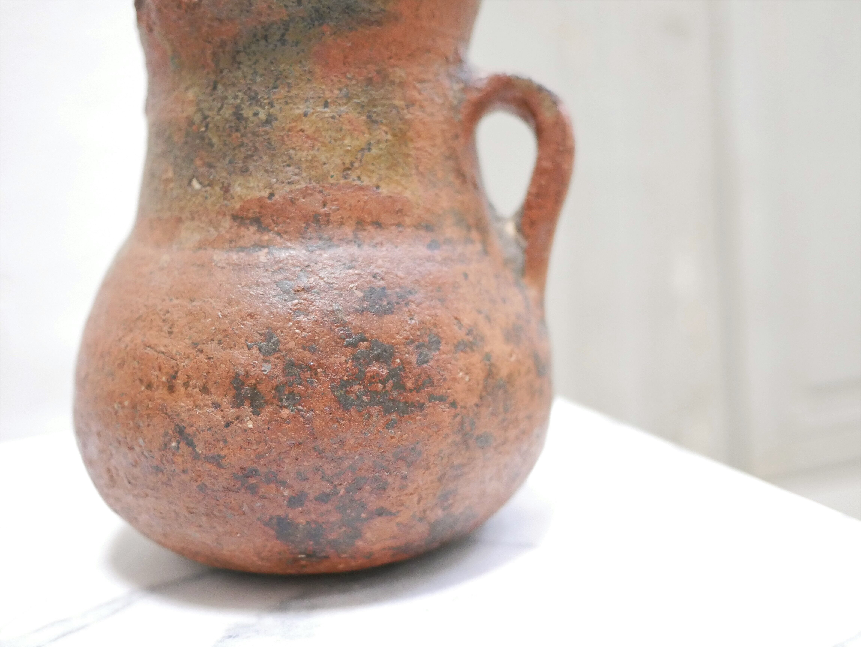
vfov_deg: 36.0
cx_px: 430
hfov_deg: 46.8
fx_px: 995
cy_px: 324
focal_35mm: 40
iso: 3200
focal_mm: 20
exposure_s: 1/60
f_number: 1.7
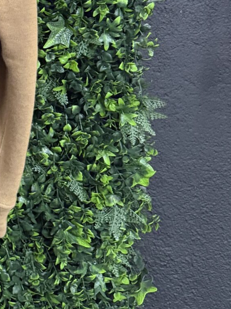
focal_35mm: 81
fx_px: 721
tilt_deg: -2.3
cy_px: -65
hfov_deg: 16.0
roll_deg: -1.1
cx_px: -155
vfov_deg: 22.2
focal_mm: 6.76
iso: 400
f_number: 1.78
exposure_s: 1/51
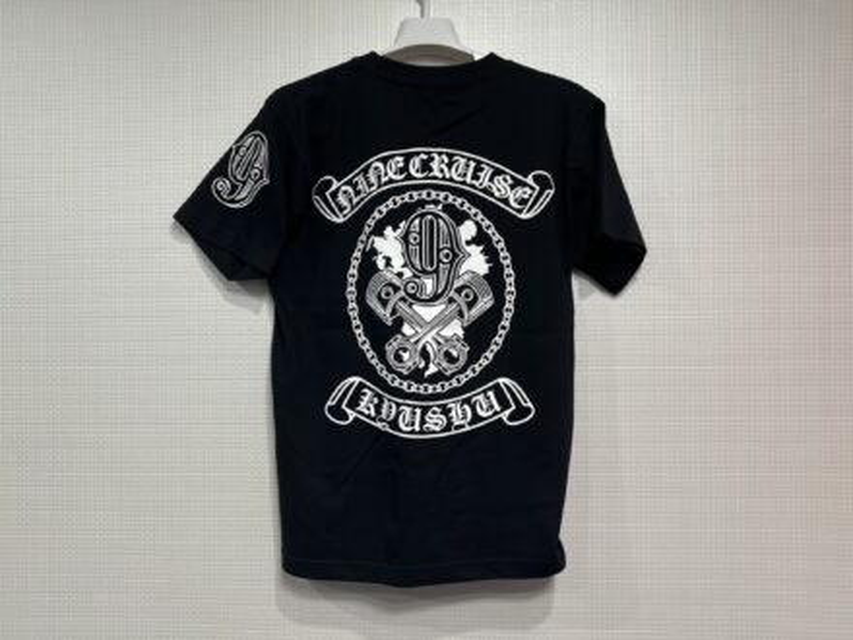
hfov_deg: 67.3
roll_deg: -0.3
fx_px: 641
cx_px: 426
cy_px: 320
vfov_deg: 53.1
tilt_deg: -0.5
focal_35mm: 26
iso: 125
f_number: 1.5
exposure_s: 1/121
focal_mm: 5.7
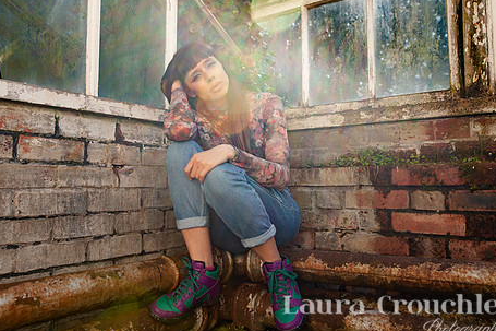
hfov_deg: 59.9
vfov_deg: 42.2
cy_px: 146
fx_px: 427
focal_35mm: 31
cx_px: 206
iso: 320
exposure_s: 1/1250
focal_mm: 24
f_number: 3.5
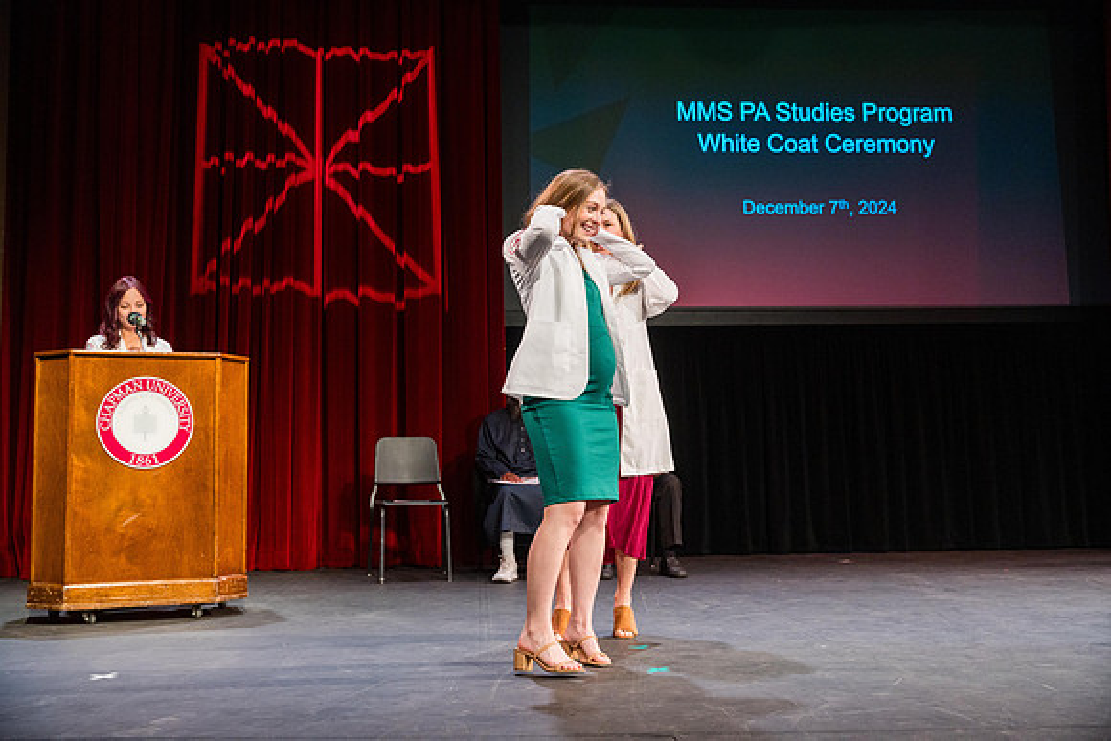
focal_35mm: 38
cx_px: 556
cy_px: 370
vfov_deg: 35.3
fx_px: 1164
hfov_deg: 51.0
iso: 1250
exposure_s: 1/320
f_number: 3.5
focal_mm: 37.7
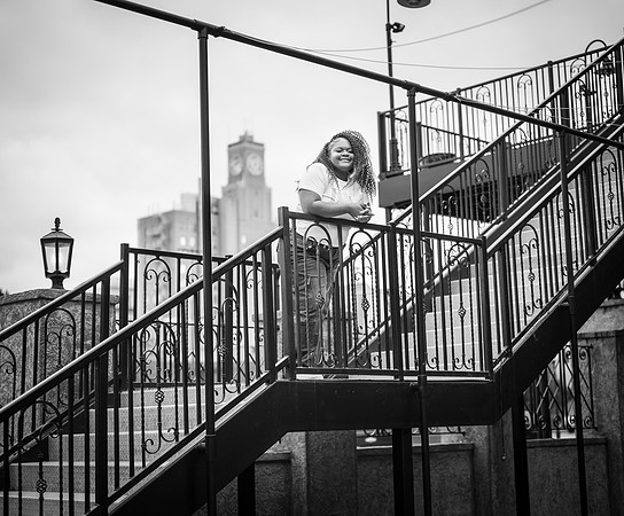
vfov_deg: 26.7
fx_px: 1086
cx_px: 320
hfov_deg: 32.1
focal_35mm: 58
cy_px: 258
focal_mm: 50
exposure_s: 1/640
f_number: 1.8
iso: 640
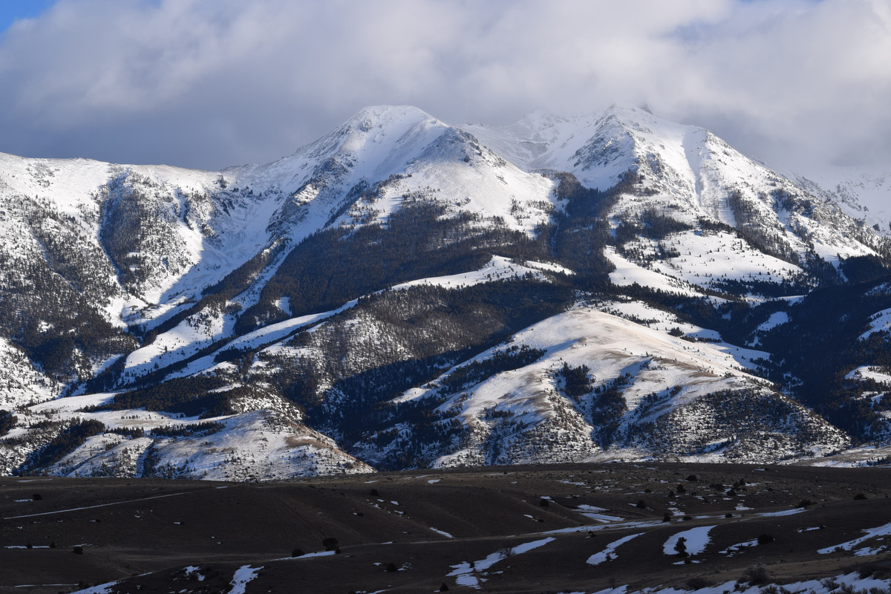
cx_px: 446
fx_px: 2524
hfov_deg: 20.0
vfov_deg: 13.4
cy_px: 297
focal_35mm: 102
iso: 200
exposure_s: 1/400
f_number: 10
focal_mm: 68
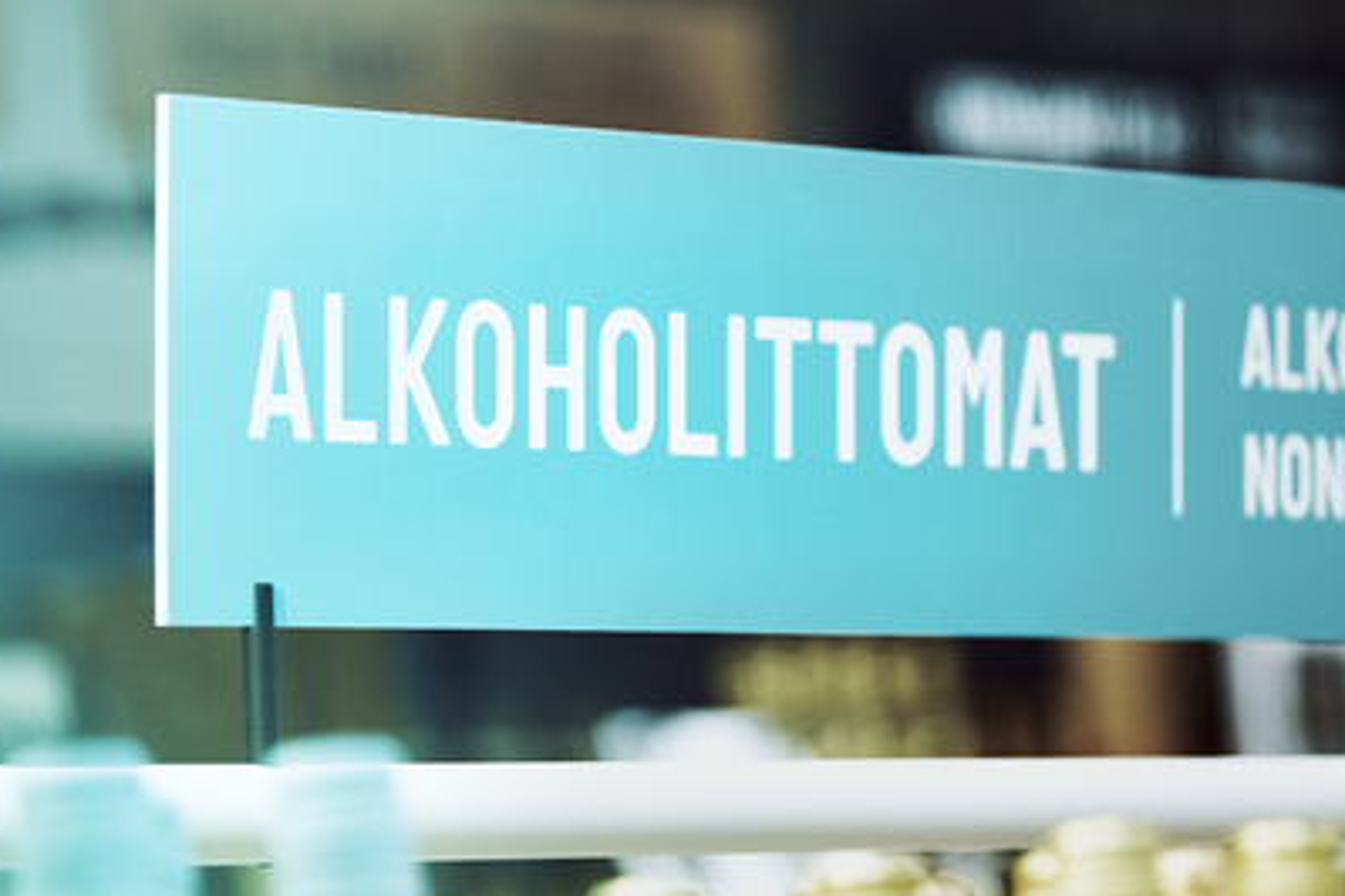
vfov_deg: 6.8
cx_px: 475
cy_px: 448
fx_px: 7584
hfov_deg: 10.1
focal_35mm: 203
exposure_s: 1/200
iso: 800
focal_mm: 135
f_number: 3.5
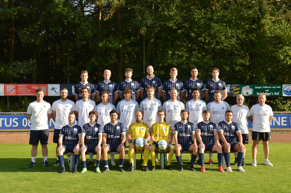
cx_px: 146
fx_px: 388
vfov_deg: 28.0
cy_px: 96
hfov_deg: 41.1
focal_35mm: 48
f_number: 6.3
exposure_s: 1/200
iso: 100
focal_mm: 32
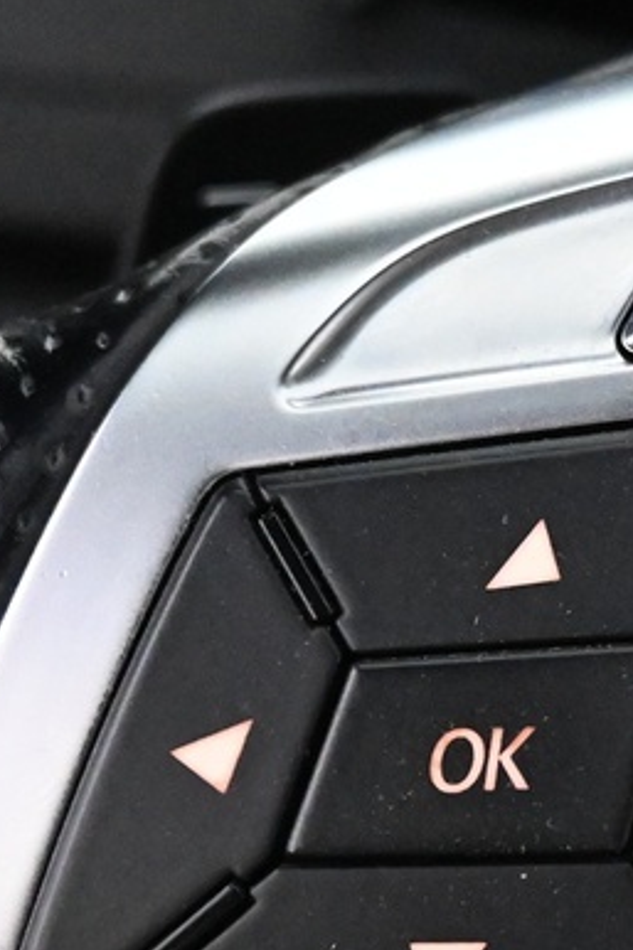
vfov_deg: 15.8
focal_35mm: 129
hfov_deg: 10.6
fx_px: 3409
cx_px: 542
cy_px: 650
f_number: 3.8
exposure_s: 1/50
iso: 6400
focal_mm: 20.5
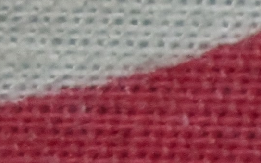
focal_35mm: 391
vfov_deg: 3.3
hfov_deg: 5.0
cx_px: 936
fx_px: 2780
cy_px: 412
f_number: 1.68
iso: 126
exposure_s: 1/391
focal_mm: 6.9
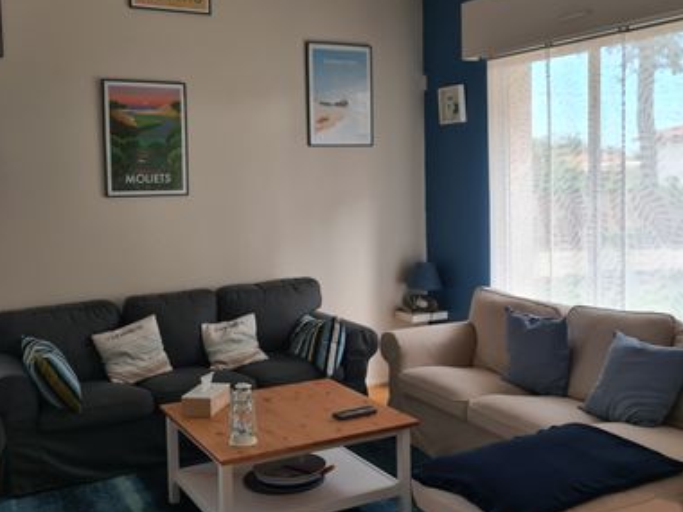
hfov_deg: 45.8
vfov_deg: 35.1
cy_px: 221
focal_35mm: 41
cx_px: 359
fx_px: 809
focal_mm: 5.4
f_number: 1.8
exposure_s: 1/50
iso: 80
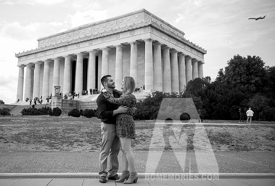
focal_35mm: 39
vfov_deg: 34.9
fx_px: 296
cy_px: 88
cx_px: 119
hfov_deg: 49.7
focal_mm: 34
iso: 160
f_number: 3.2
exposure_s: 1/800
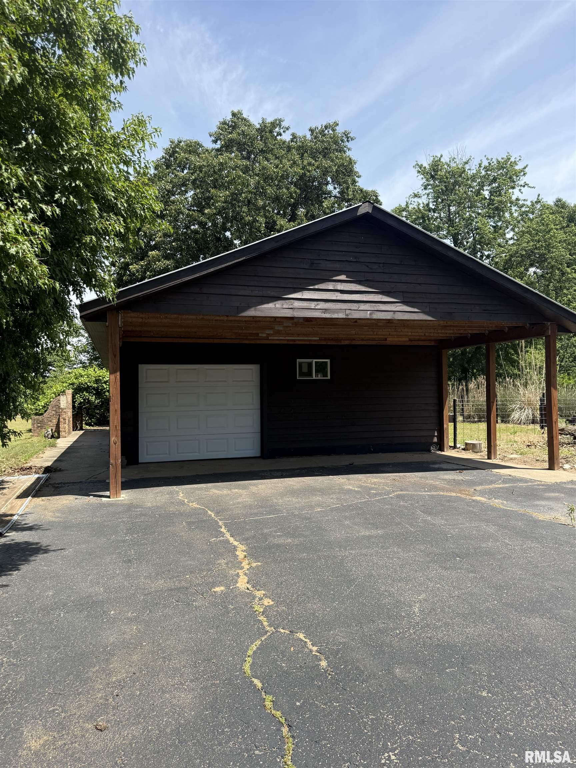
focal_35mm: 24
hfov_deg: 56.8
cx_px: 288
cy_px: 384
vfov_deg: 71.6
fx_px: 532
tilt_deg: +1.1
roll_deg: +0.2
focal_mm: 6.76
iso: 80
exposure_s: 1/2232
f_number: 1.78
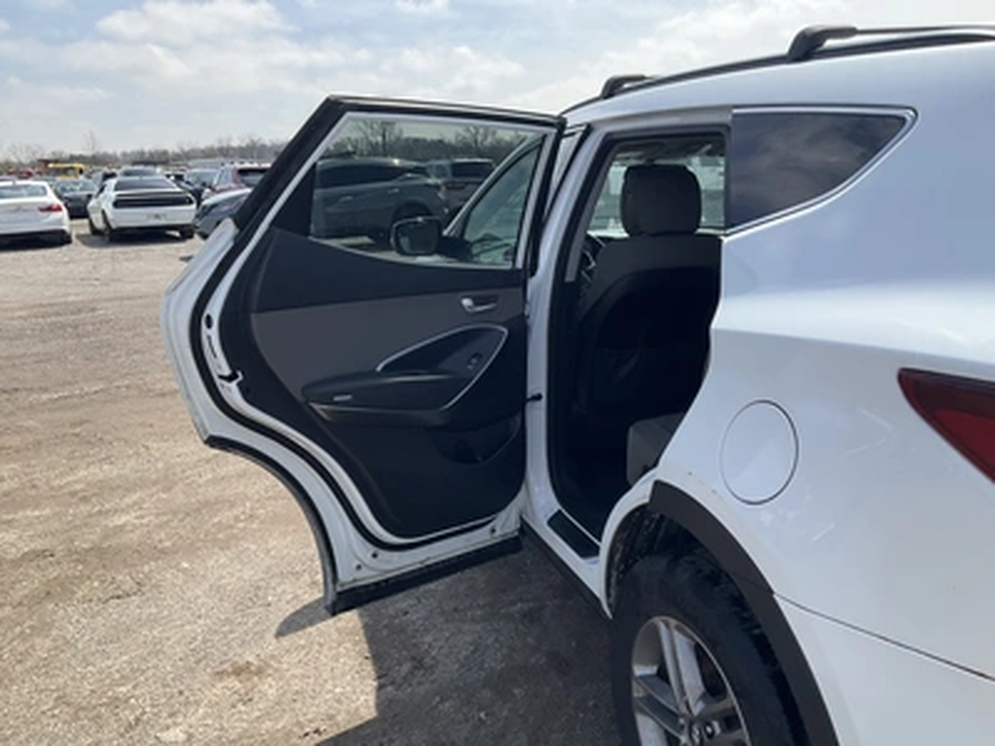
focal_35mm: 29
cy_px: 373
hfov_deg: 61.7
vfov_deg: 48.2
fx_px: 834
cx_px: 498
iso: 25
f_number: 1.8
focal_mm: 3
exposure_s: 1/1311
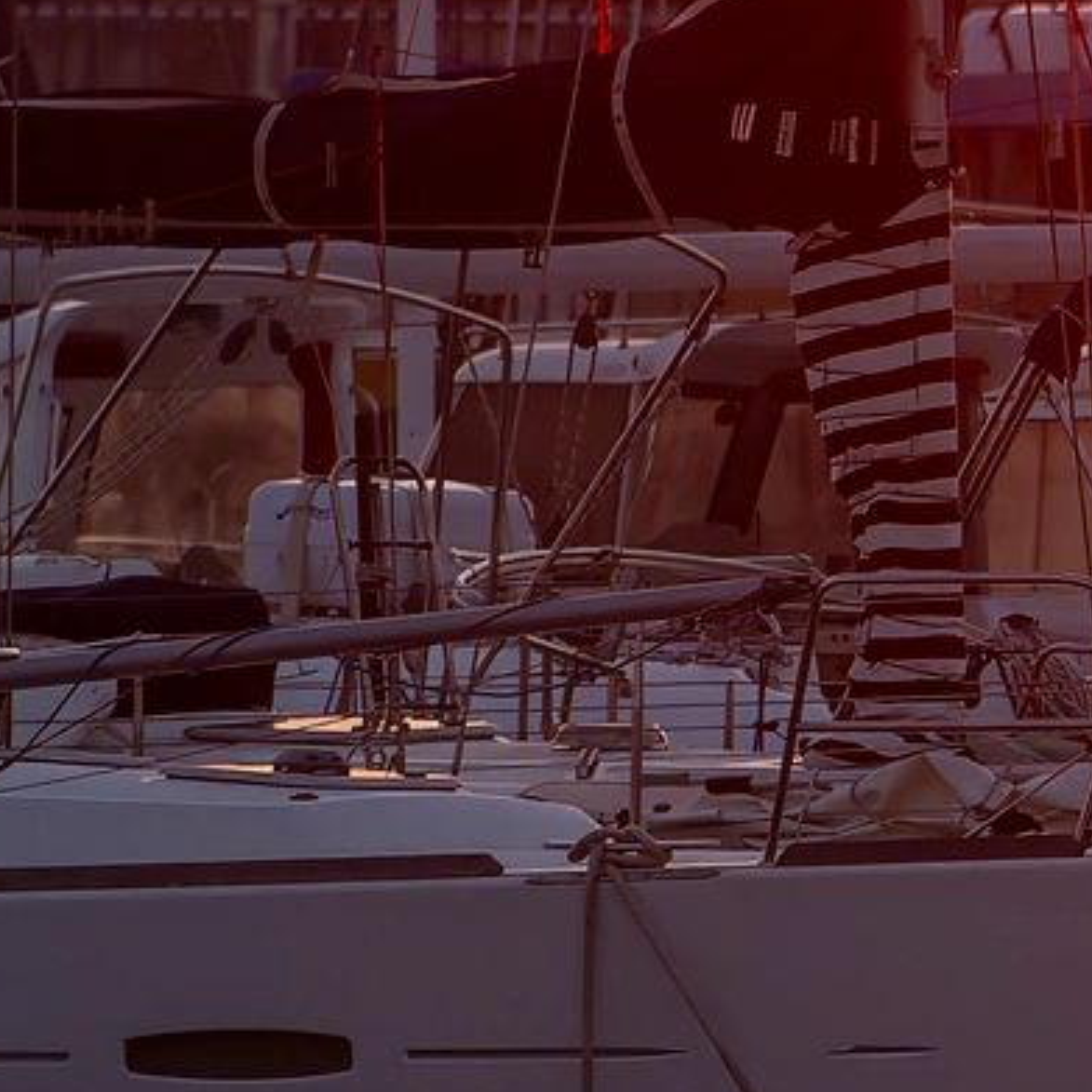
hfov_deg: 0.9
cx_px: 2486
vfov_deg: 0.9
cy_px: 360
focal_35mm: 1904
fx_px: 67954
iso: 200
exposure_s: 1/100
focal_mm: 210
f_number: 6.3
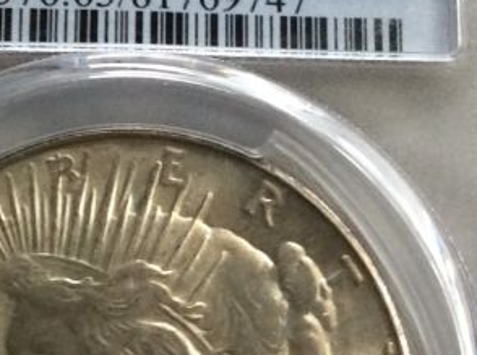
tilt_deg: -70.6
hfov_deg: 18.0
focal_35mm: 109
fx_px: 1498
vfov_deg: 13.5
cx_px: 165
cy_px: 233
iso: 100
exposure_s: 1/24
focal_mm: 3.3
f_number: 2.4
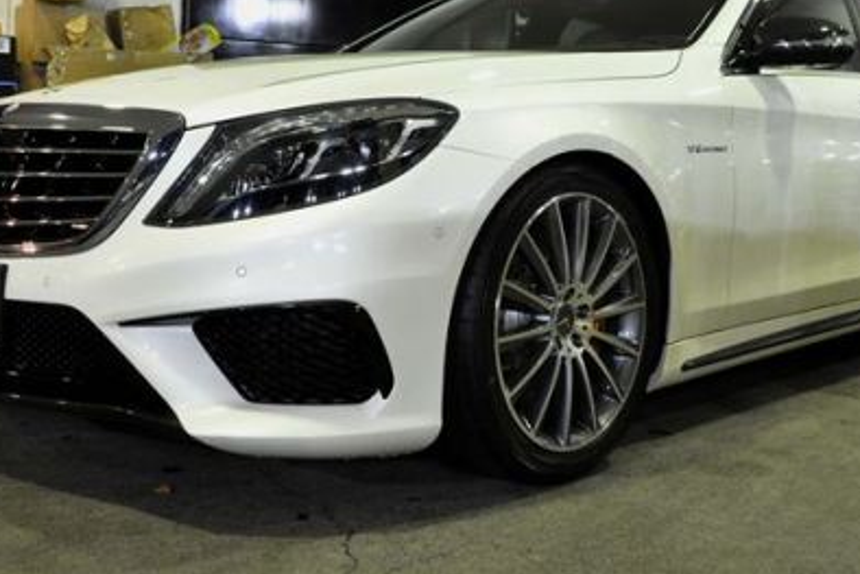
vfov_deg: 27.4
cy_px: 198
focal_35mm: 49
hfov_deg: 40.3
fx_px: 1171
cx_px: 450
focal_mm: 22
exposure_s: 1/30
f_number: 5.6
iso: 1400
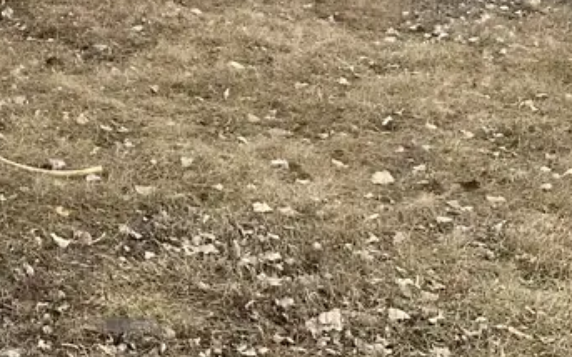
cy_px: -75
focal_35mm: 86
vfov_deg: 14.7
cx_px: -98
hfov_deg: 22.4
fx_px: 1340
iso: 25
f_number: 1.8
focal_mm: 3
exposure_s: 1/580
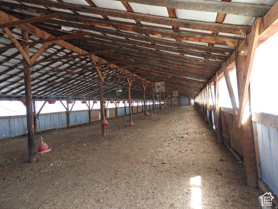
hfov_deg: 71.6
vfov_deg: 56.8
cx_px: 139
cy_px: 104
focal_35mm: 24
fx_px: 193
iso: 100
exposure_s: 1/30
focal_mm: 4.3
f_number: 3.3
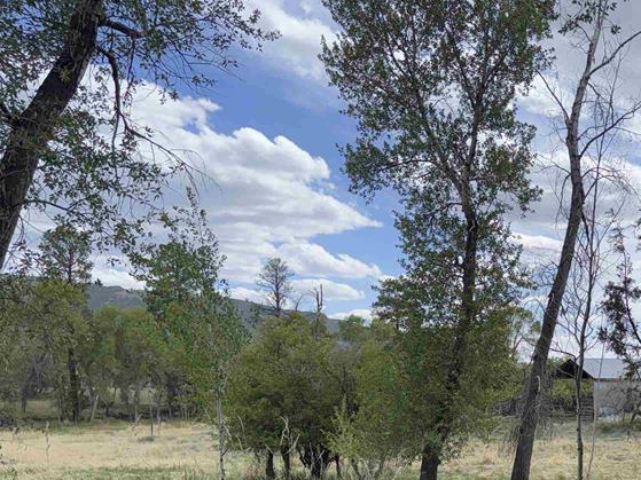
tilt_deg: -0.8
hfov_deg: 40.2
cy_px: 381
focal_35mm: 44
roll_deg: +0.0
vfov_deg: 32.0
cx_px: 558
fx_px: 815
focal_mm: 6.76
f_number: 1.78
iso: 50
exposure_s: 1/4608
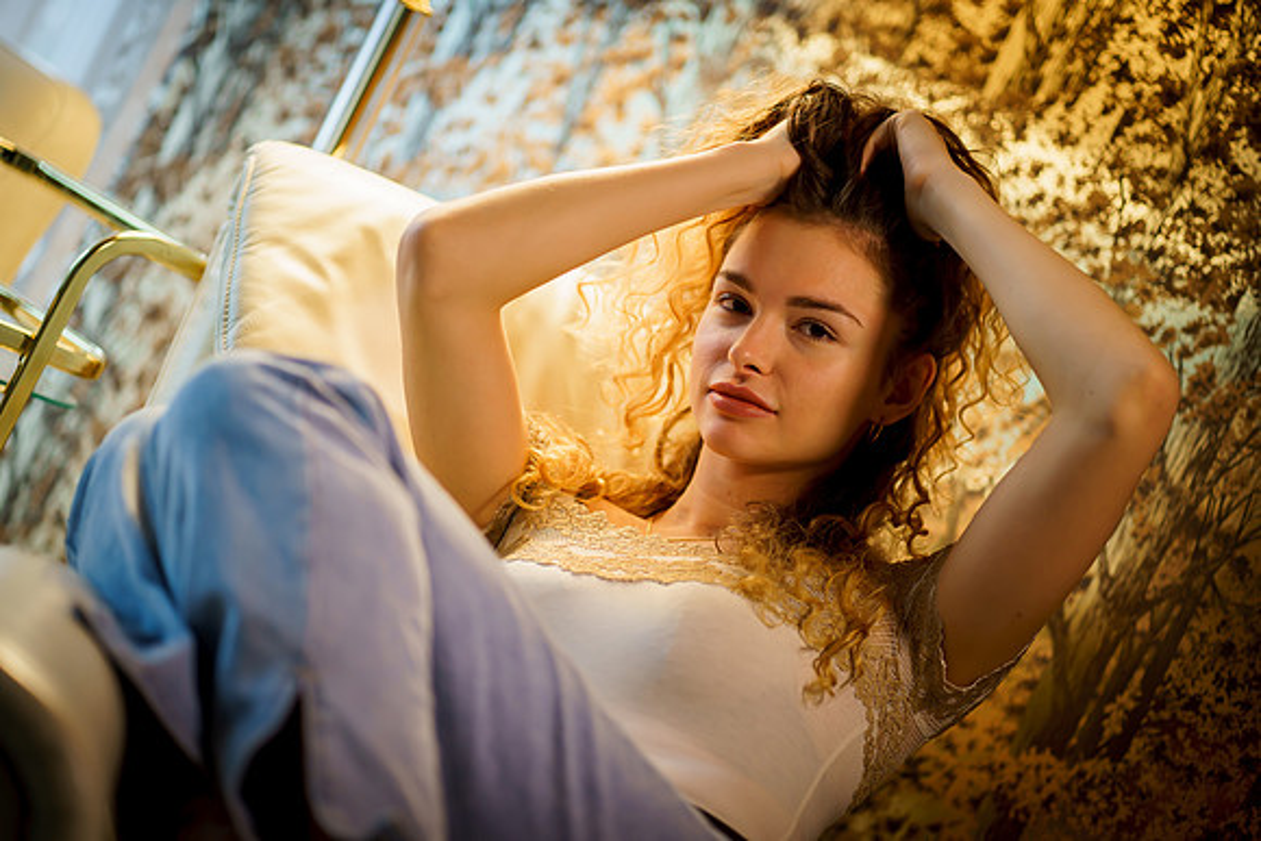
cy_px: 420
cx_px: 630
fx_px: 2978
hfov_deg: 23.9
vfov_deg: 16.1
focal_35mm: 85
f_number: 1.8
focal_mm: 85
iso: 320
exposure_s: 1/200
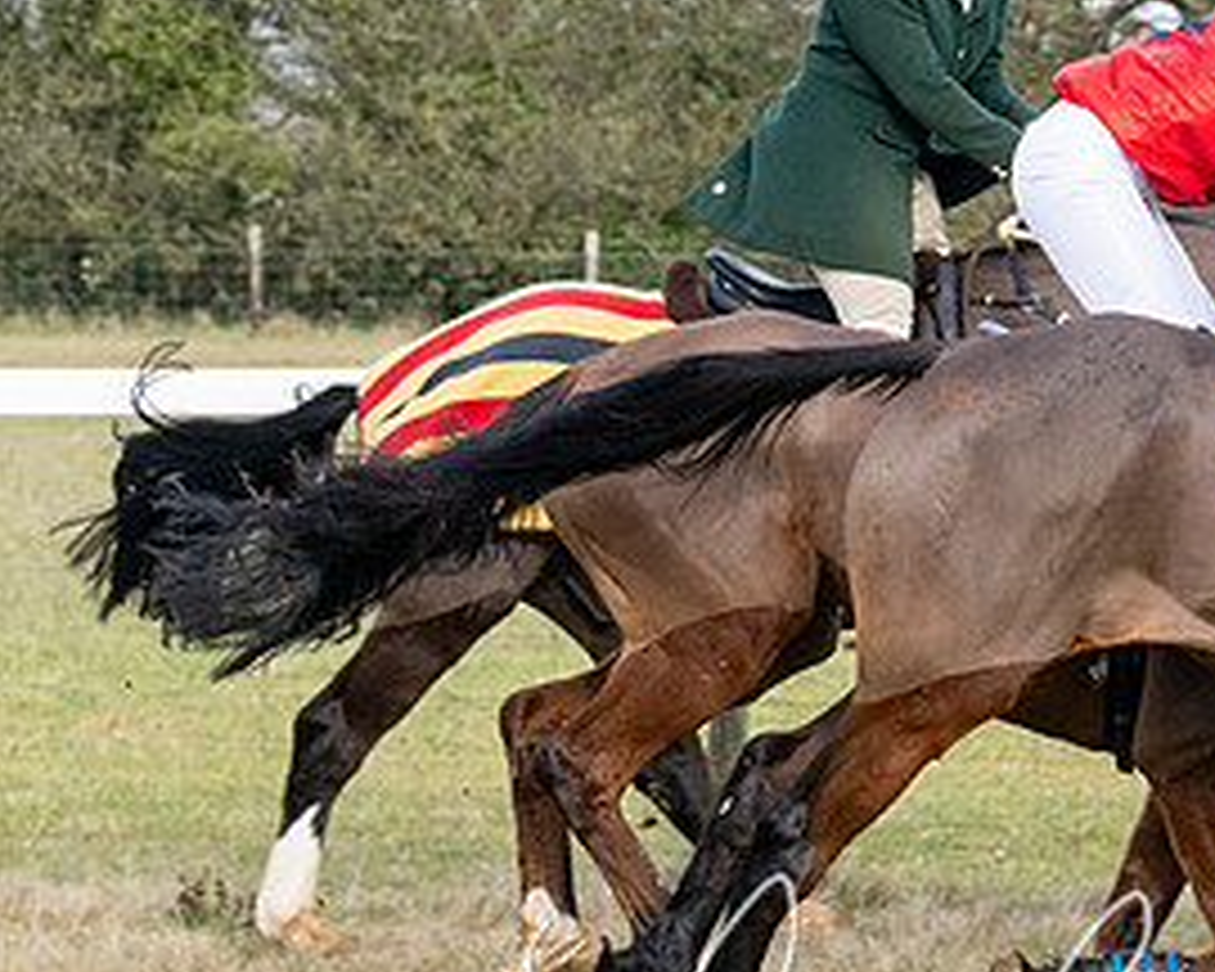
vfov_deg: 4.6
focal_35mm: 334
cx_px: 1332
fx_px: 12010
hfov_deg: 5.8
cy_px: 746
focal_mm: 74
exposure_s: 1/1000
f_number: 5
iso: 400
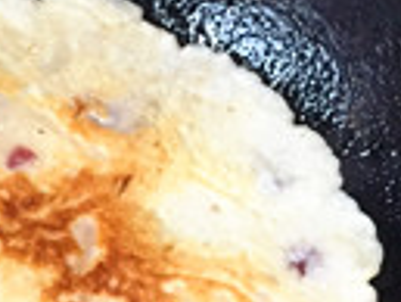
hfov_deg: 16.3
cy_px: 378
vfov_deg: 12.9
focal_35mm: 112
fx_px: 1299
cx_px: -165
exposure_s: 1/24
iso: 250
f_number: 2.2
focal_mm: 4.15
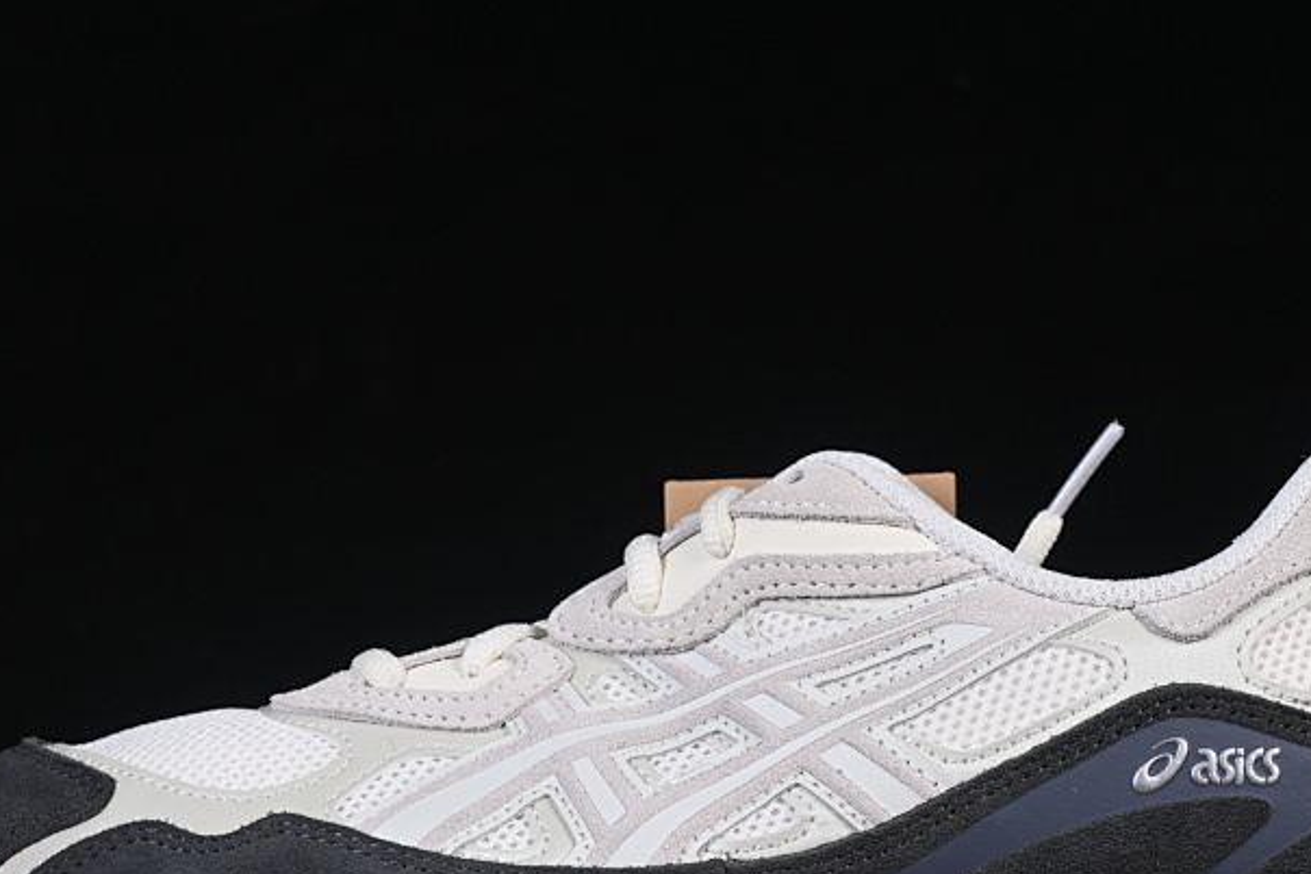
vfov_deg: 10.2
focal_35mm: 134
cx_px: 771
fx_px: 4881
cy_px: 622
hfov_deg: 15.3
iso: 160
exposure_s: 1/80
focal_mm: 50
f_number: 8
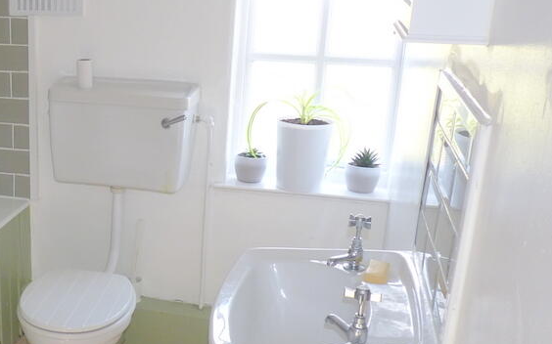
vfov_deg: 24.8
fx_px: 782
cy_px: 200
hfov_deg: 36.5
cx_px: 58
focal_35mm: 52
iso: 100
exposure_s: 1/30
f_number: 2.8
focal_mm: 4.8
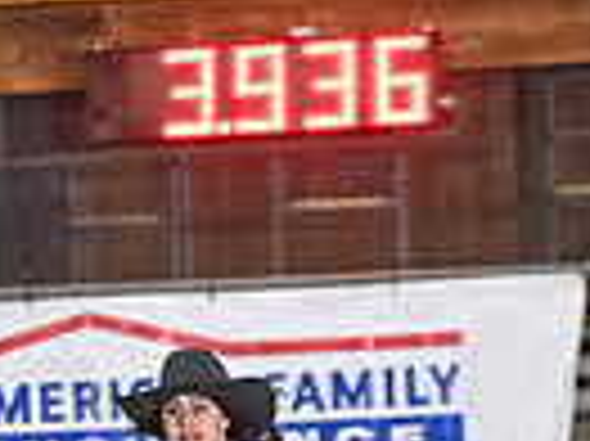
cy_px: 790
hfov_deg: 2.3
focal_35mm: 851
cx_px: 275
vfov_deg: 1.7
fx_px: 14491
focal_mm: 200
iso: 800
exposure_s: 1/250
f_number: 3.2
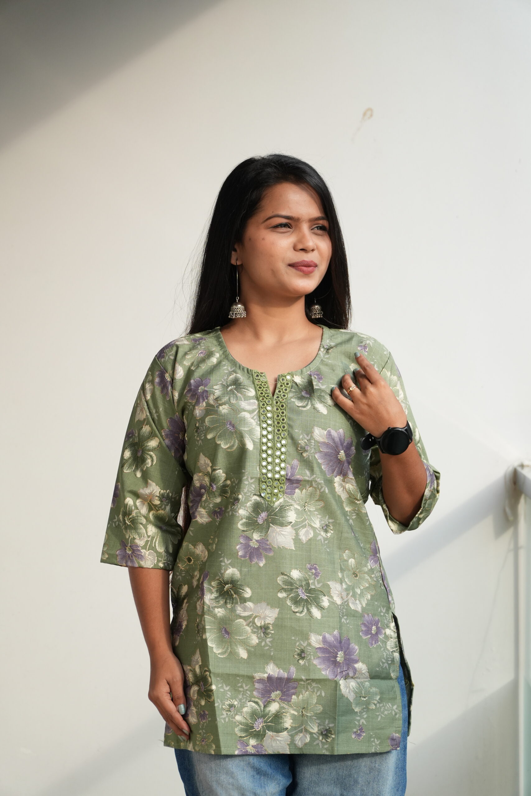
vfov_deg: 18.4
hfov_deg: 12.3
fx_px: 2455
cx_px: 266
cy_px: 398
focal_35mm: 111
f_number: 4
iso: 500
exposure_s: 1/1000
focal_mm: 74
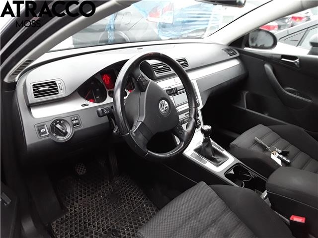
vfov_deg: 49.7
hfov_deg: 63.4
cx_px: 159
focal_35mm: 28
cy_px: 119
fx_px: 257
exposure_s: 1/50
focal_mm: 2.91
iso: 200
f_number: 1.9
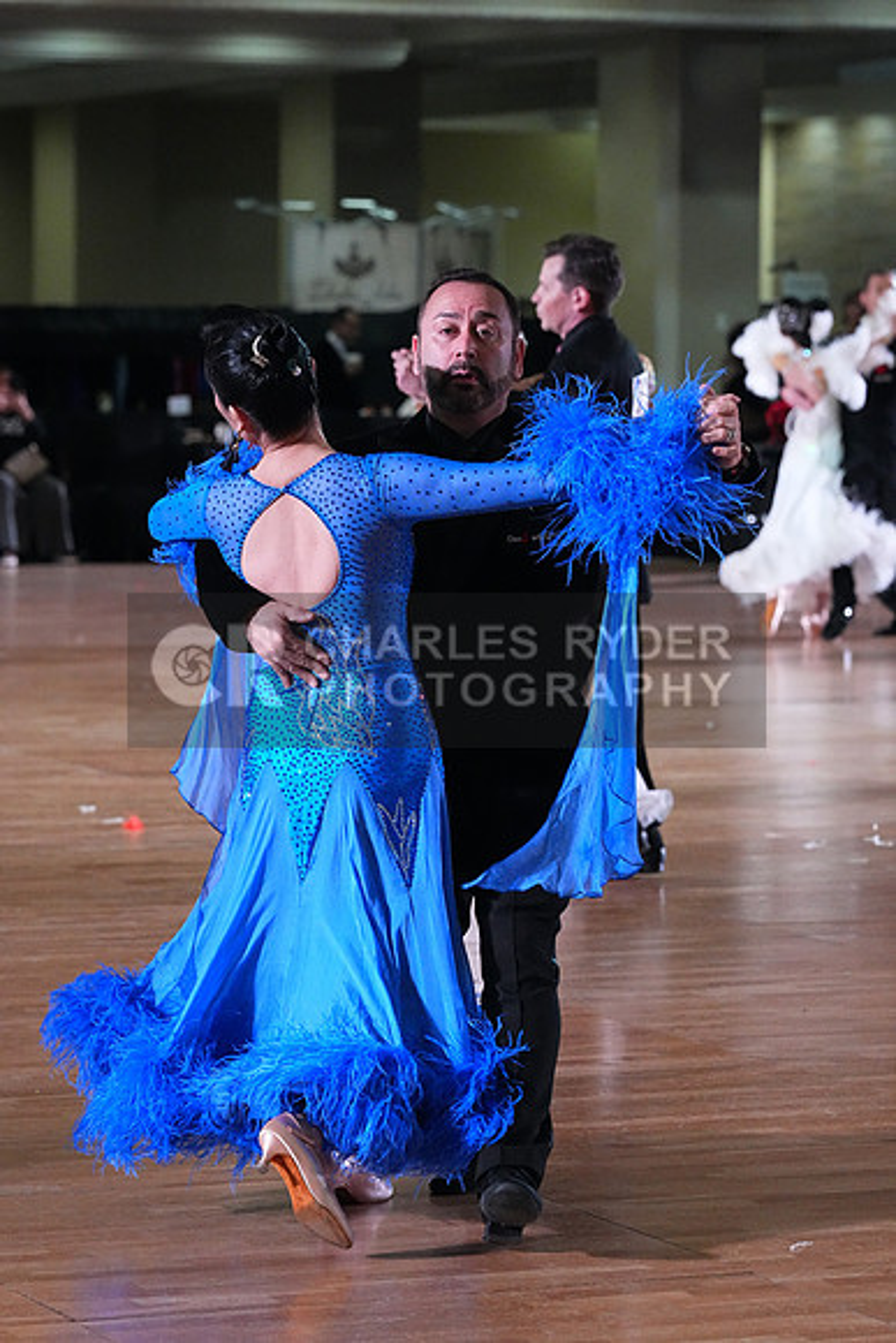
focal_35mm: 141
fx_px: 5260
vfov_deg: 14.5
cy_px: 672
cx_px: 448
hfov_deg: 9.7
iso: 10000
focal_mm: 141
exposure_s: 1/400
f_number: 6.3
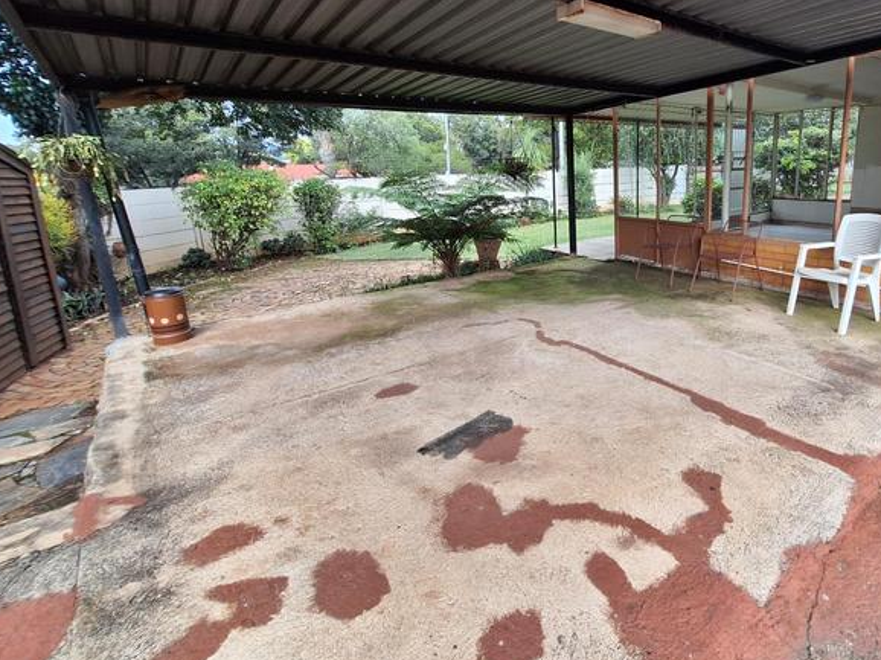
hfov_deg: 84.8
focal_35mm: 18
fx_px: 458
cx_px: 585
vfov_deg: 70.7
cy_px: 261
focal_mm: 1.74
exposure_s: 1/480
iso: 40
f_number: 2.2
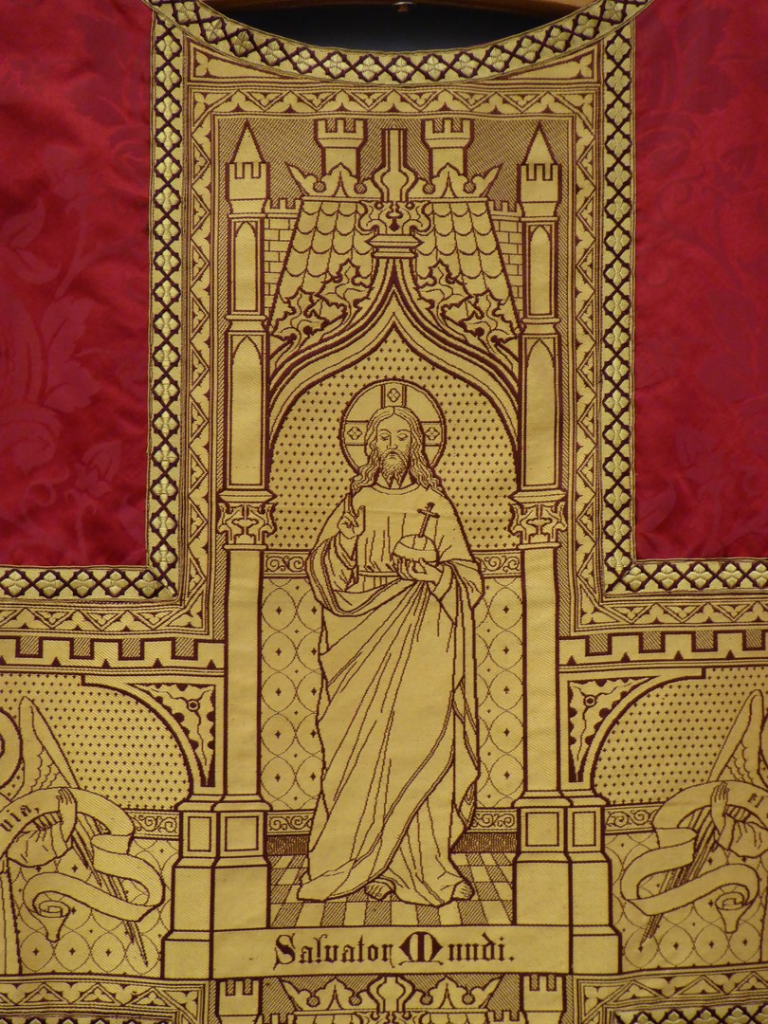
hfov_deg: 25.7
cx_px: 384
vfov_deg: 33.8
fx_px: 1686
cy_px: 512
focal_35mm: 57
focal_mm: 10.3
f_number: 4.2
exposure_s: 1/40
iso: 400
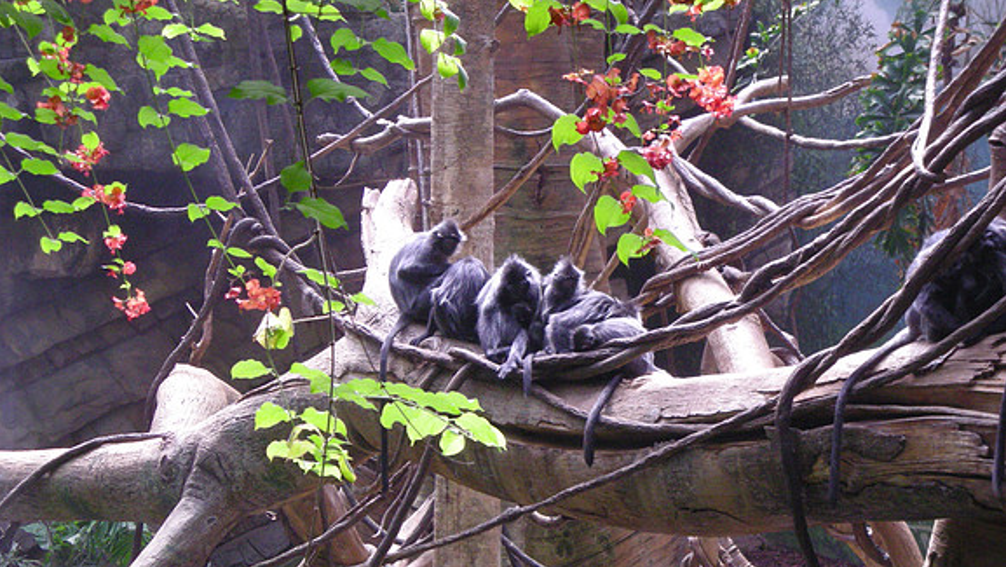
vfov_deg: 10.5
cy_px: 352
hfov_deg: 18.6
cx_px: 504
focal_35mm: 115
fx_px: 3069
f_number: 4.7
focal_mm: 17.1
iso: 232
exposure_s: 1/60
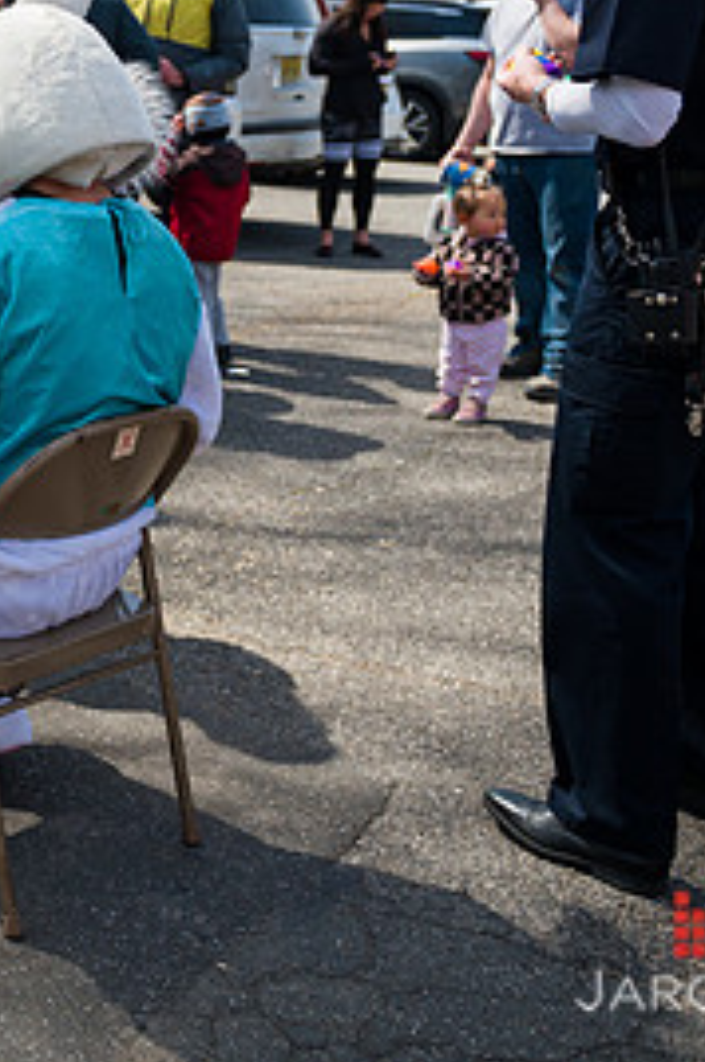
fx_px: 1531
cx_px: -194
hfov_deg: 23.2
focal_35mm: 52
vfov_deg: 37.7
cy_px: 333
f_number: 4
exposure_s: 1/3200
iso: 200
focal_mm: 24
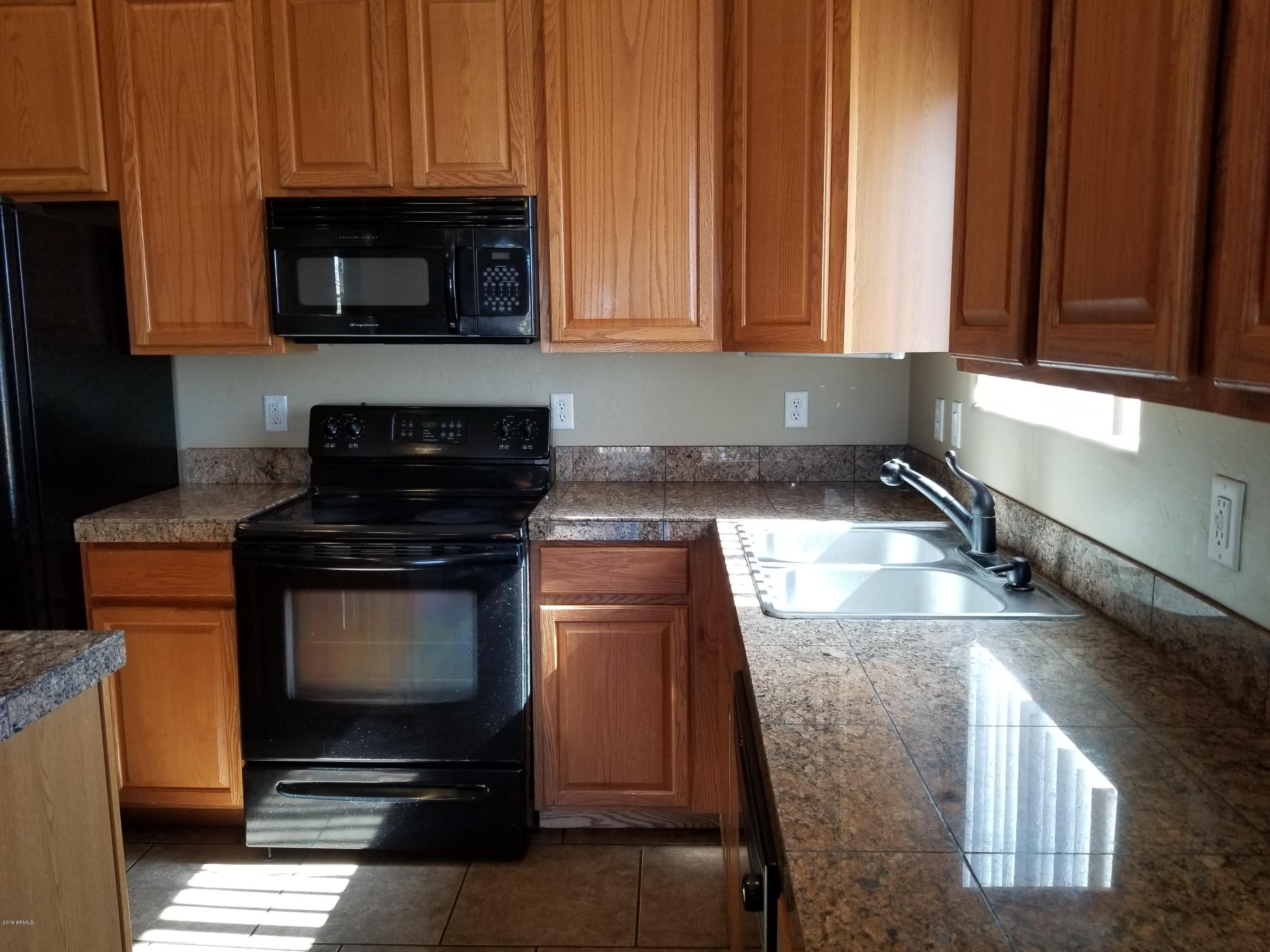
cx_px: 635
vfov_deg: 53.1
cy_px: 476
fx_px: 954
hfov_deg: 67.3
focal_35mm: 26
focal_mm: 4.3
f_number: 1.7
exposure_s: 1/60
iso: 100
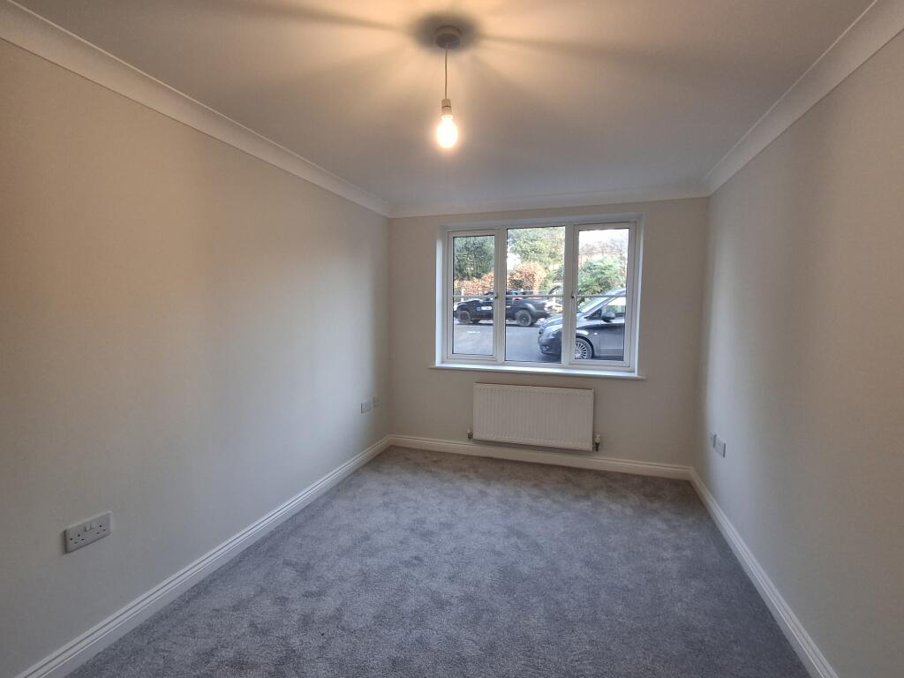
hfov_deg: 94.5
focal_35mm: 16
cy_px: 339
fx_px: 418
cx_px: 452
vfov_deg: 78.1
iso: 100
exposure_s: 1/50
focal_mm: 1.64
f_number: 2.2
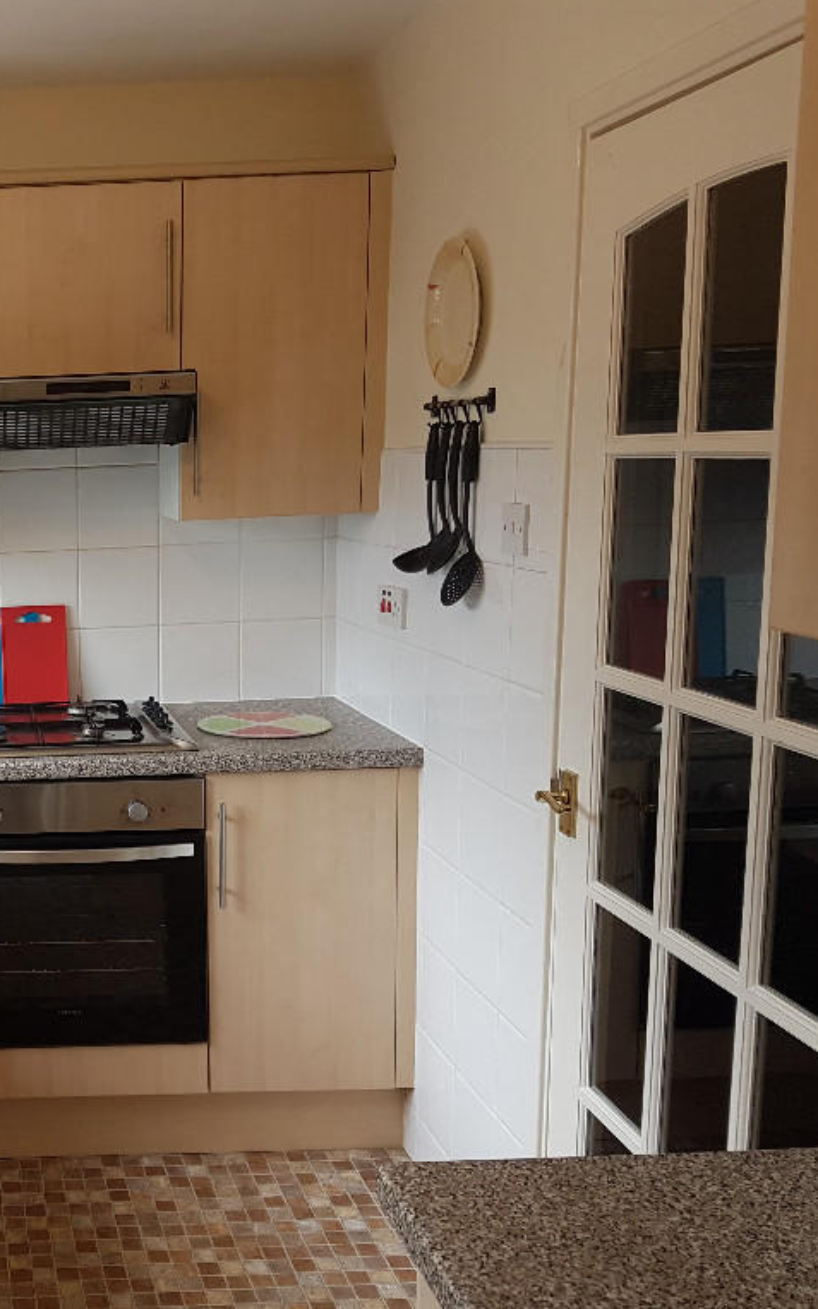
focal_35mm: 37
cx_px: -36
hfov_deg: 31.3
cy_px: 654
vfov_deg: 52.7
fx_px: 1320
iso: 50
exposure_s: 1/100
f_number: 1.7
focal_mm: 4.2
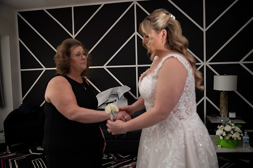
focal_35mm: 29
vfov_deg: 44.9
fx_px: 204
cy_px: 84
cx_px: 126
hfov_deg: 63.7
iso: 1600
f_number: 2.8
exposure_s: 1/1600
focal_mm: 29
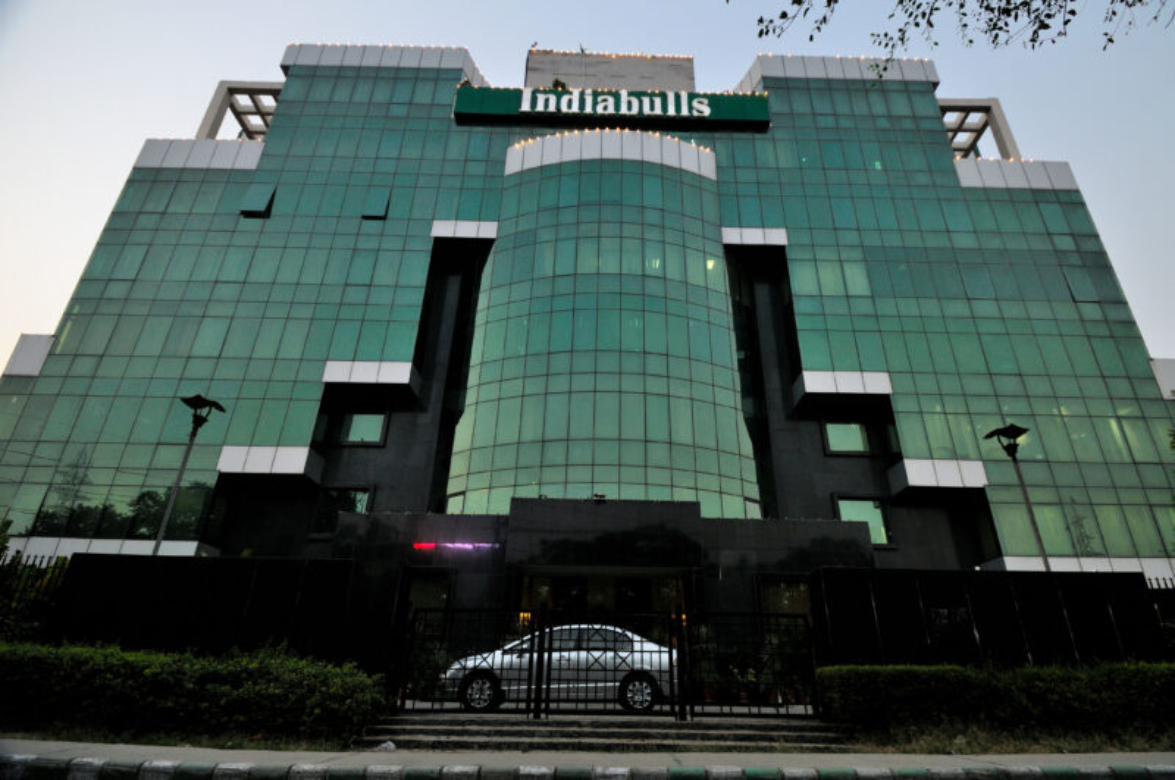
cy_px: 390
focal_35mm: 18
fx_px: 587
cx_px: 588
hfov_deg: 90.1
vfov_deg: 67.2
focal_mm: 12
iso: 400
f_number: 5
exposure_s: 1/50
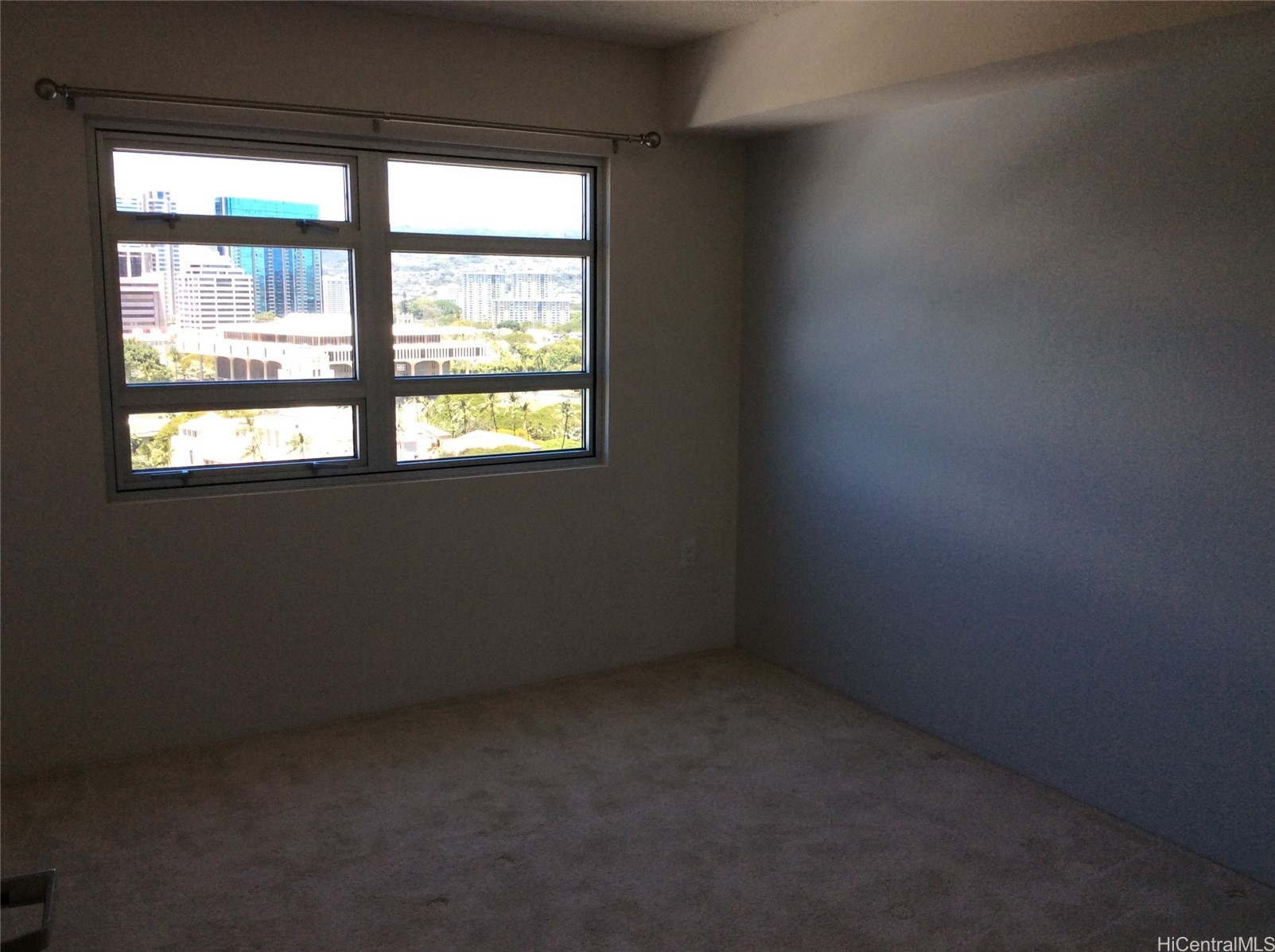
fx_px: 1177
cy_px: 476
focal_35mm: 32
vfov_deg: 44.0
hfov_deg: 56.9
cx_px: 638
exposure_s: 1/120
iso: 40
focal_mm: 3.3
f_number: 2.4
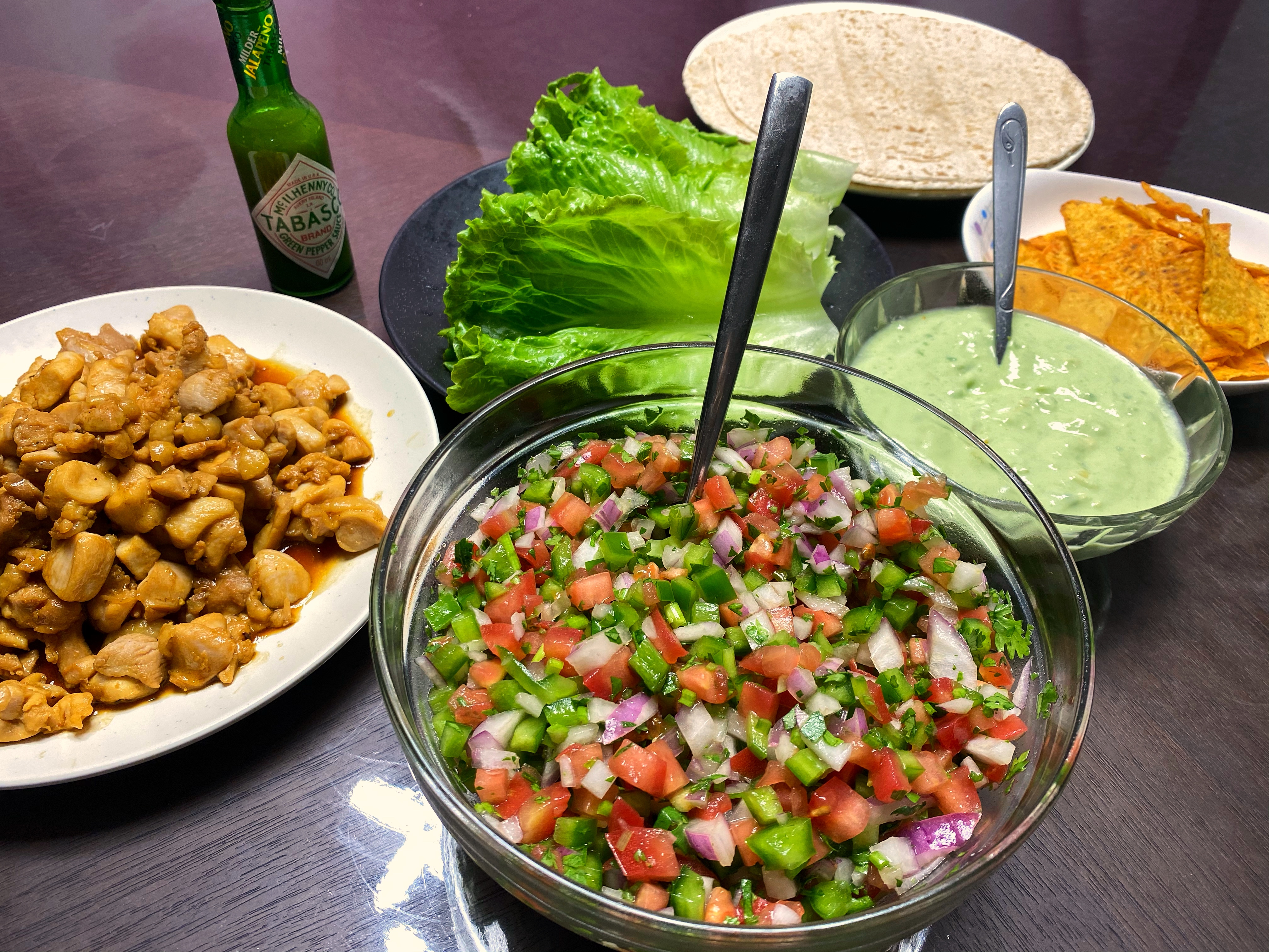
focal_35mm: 26
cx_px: 634
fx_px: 953
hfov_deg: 67.3
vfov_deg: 53.1
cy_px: 476
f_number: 1.8
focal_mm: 4.25
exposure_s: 1/100
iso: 64
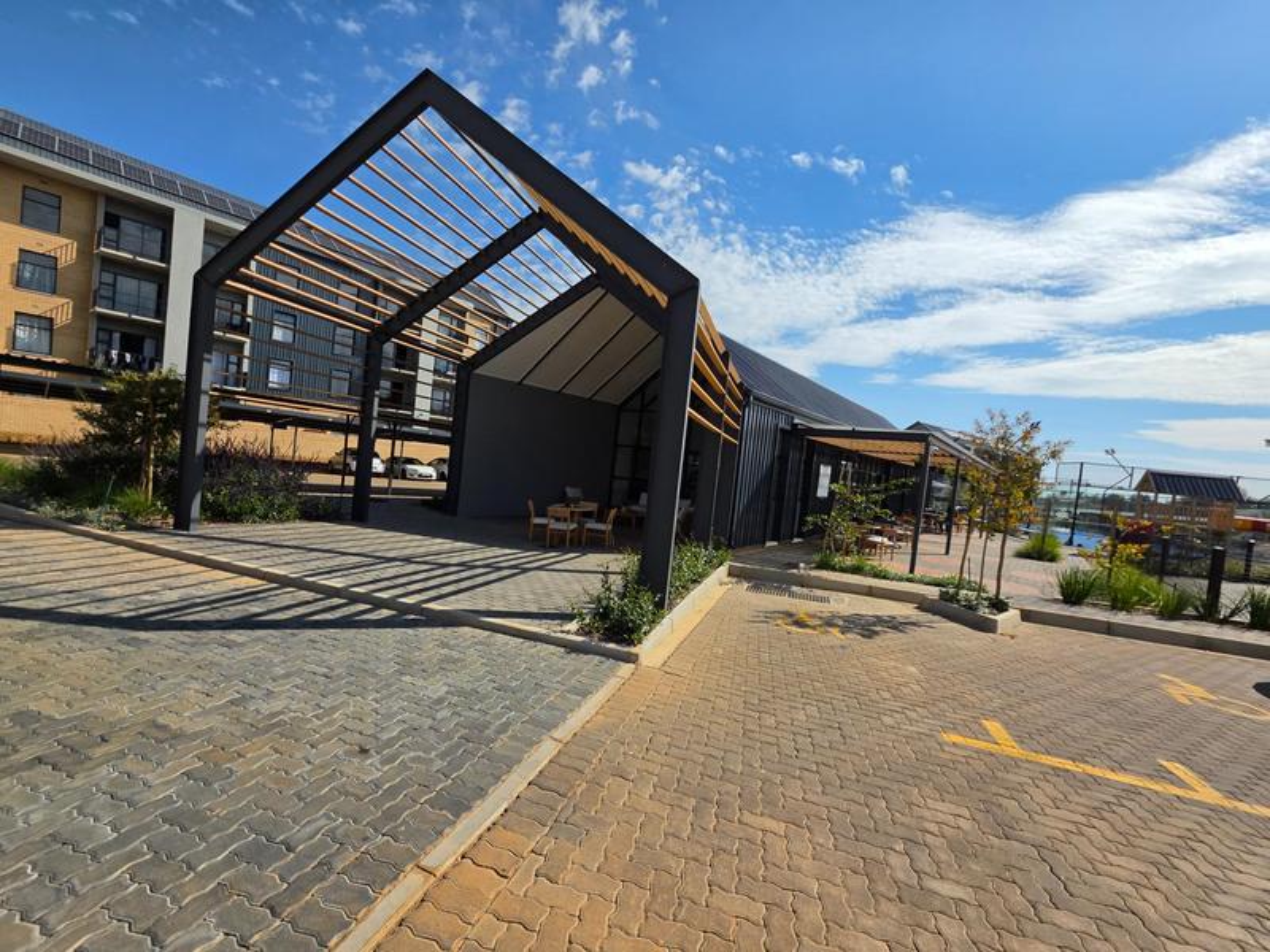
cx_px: 635
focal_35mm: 13
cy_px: 476
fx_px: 477
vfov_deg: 89.9
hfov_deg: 106.2
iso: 32
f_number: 1.9
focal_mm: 2.2
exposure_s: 1/3100
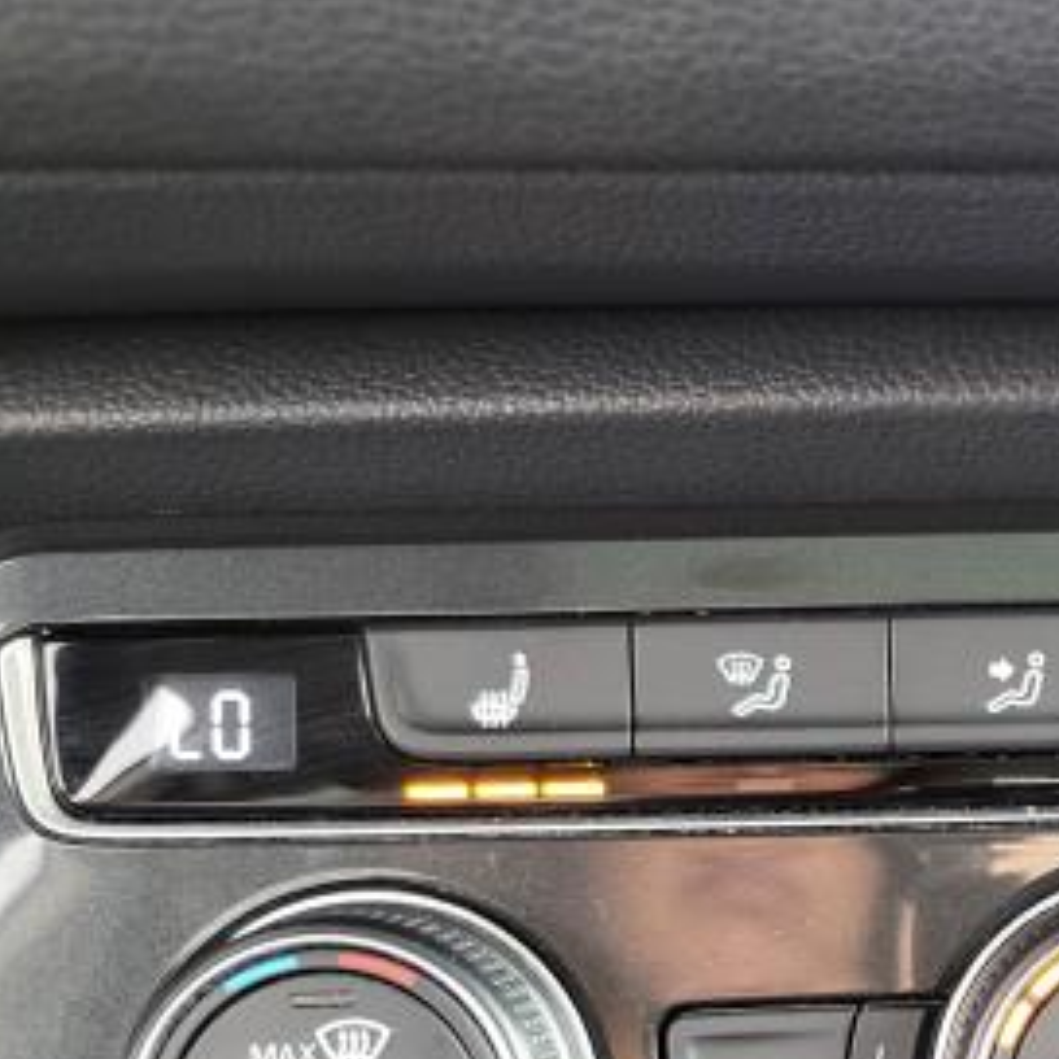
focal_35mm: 54
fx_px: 1869
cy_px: 931
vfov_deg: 30.4
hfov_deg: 28.8
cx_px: 1149
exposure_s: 1/40
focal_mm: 5.4
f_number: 1.8
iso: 500
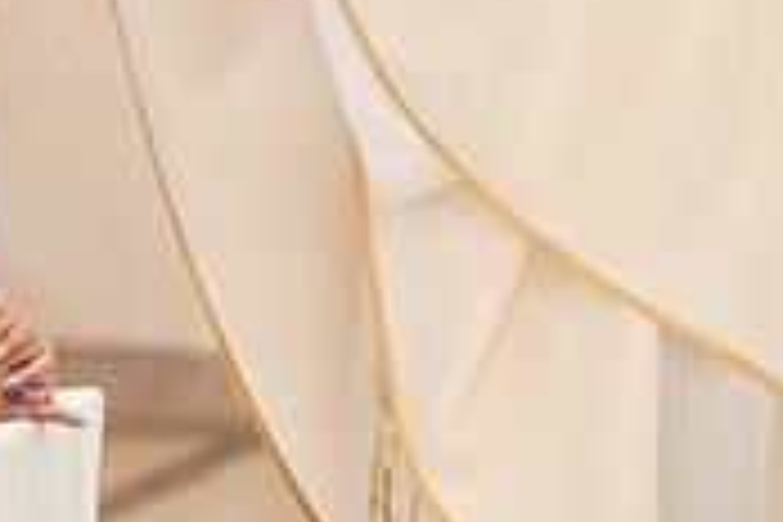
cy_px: -173
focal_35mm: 387
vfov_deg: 3.5
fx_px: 8417
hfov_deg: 5.3
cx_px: 18
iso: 2000
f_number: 2.8
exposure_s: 1/160
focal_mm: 116
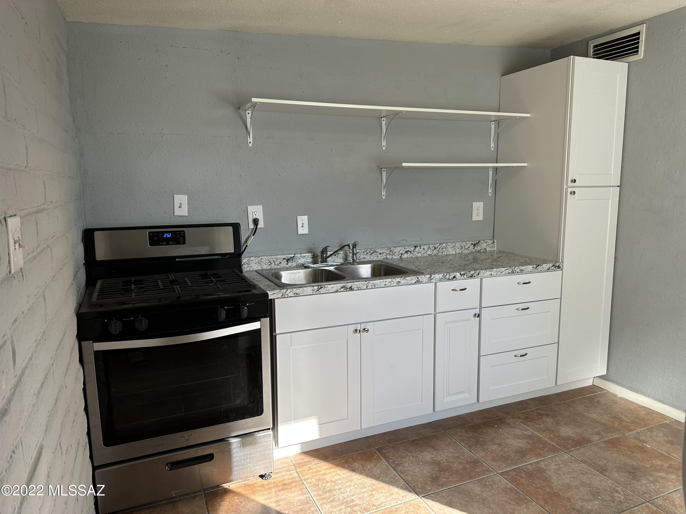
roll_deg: +0.3
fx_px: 476
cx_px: 343
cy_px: 257
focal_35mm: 24
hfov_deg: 71.6
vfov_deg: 56.8
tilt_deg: -8.7
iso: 64
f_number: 1.78
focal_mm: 6.86
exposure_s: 1/190
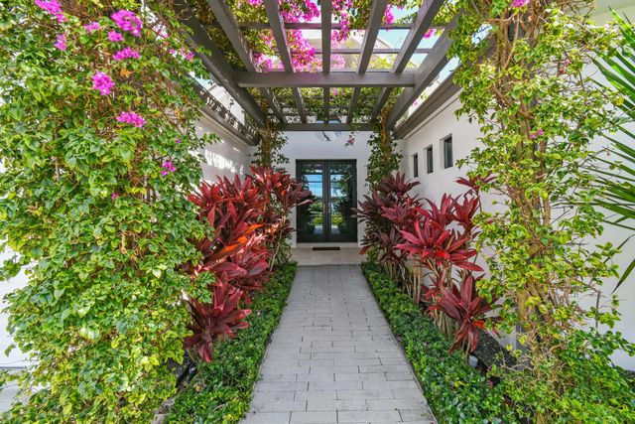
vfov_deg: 77.4
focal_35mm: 15
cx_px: 318
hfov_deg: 100.4
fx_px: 265
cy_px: 212
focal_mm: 10
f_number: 11
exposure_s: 1/30
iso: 125
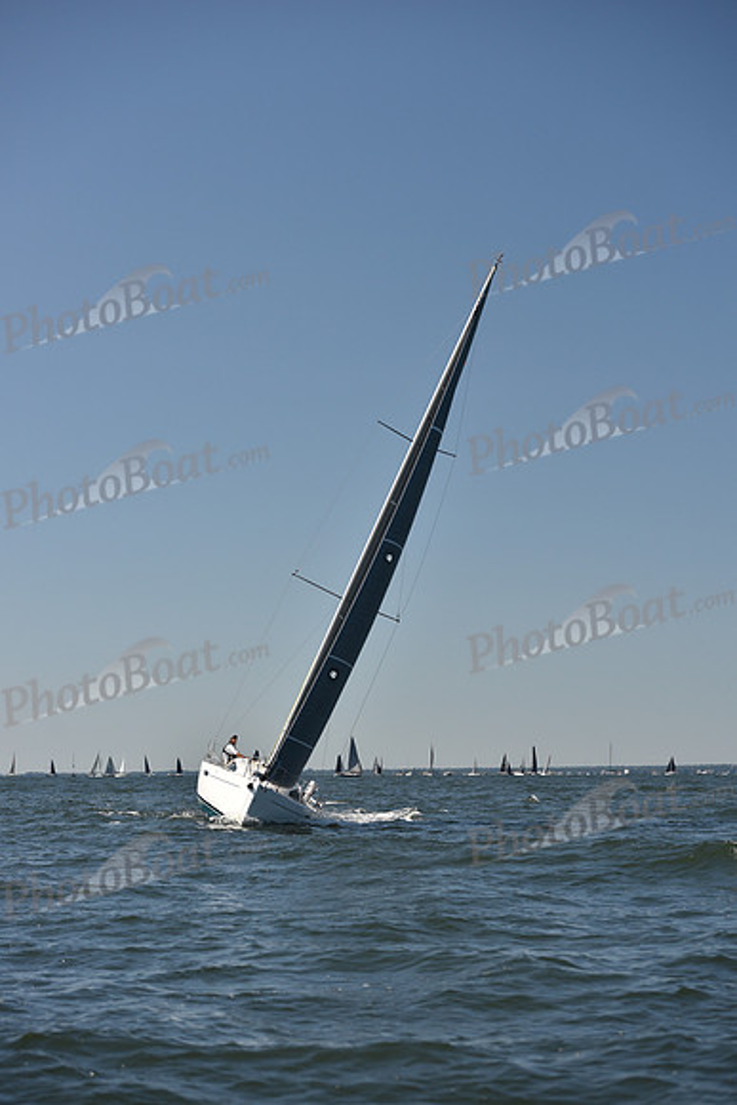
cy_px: 552
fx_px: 2148
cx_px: 368
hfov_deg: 19.5
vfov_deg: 28.8
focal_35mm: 70
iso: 250
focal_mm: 70
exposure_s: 1/1250
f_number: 4
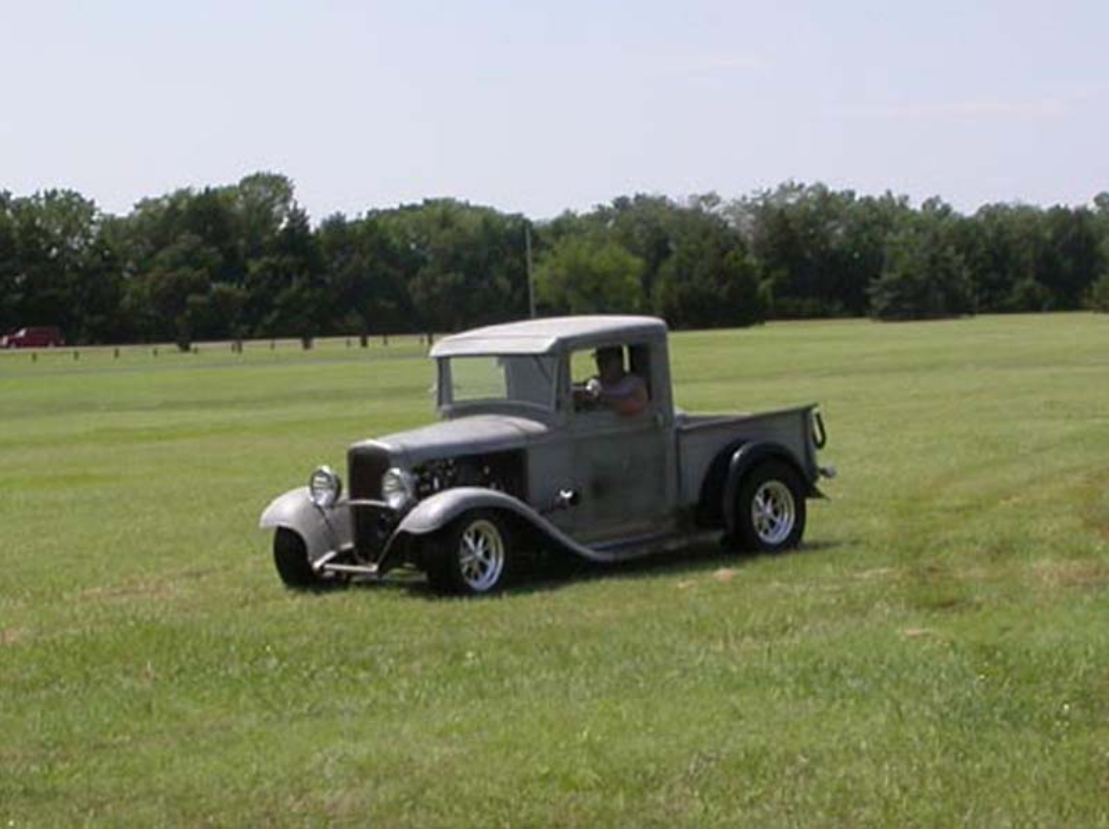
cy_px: 414
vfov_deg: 37.6
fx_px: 1216
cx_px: 554
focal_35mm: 38
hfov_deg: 49.0
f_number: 7.5
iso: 100
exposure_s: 1/334
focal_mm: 7.85
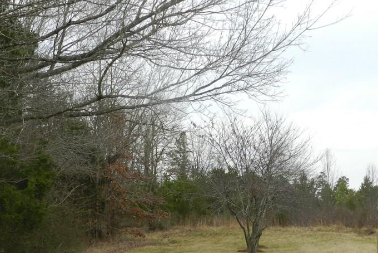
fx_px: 756
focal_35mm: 72
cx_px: 131
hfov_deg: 27.9
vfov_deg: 18.8
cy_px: 197
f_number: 4.2
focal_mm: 8.1
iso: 160
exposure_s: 1/500
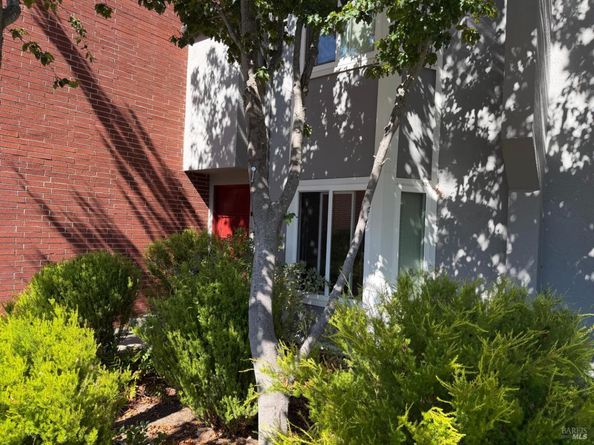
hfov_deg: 71.6
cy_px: 222
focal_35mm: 24
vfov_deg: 56.8
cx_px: 297
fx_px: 412
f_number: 1.78
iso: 100
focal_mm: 6.76
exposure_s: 1/898
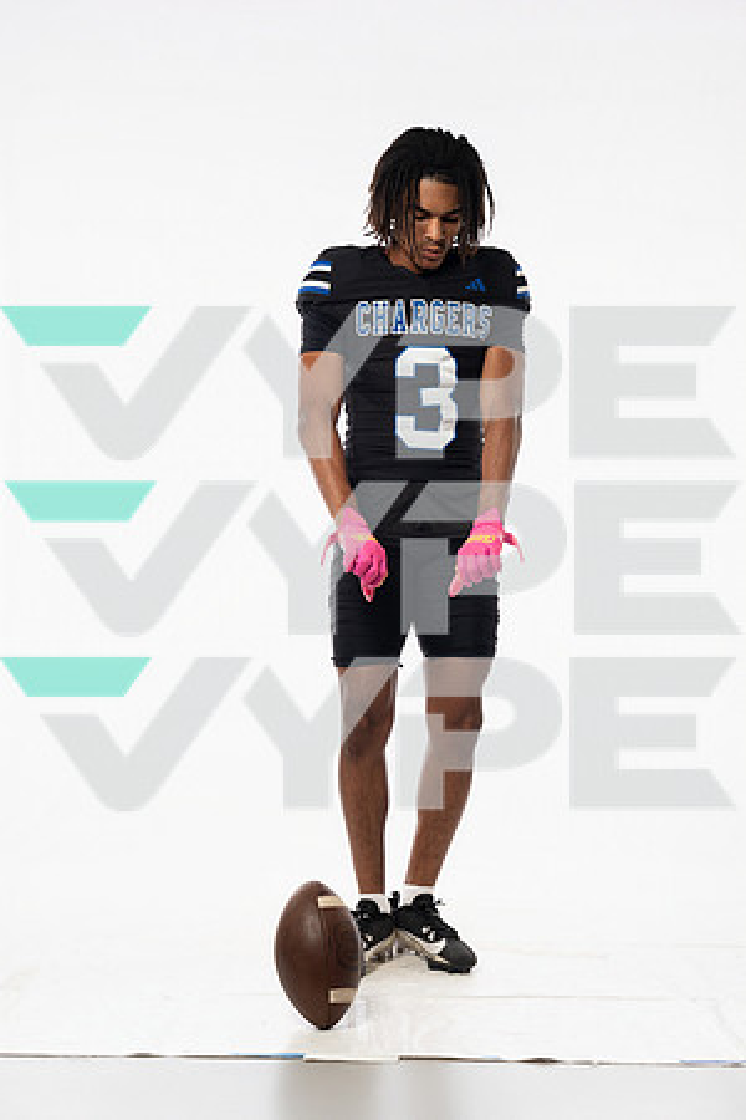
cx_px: 373
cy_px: 560
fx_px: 1461
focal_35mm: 47
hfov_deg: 28.6
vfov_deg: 41.9
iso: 640
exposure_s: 1/250
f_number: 5.6
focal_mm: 47
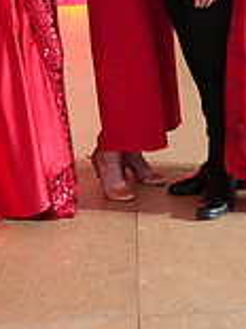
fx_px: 958
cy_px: -73
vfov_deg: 18.4
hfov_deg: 14.6
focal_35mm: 101
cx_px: 95
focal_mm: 28
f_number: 4
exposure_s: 1/200
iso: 3200
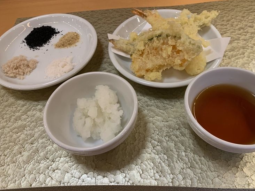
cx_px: 136
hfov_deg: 61.6
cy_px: 101
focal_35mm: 29
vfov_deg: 48.2
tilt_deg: -54.7
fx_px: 214
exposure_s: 1/60
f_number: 1.8
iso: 125
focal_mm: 4.25
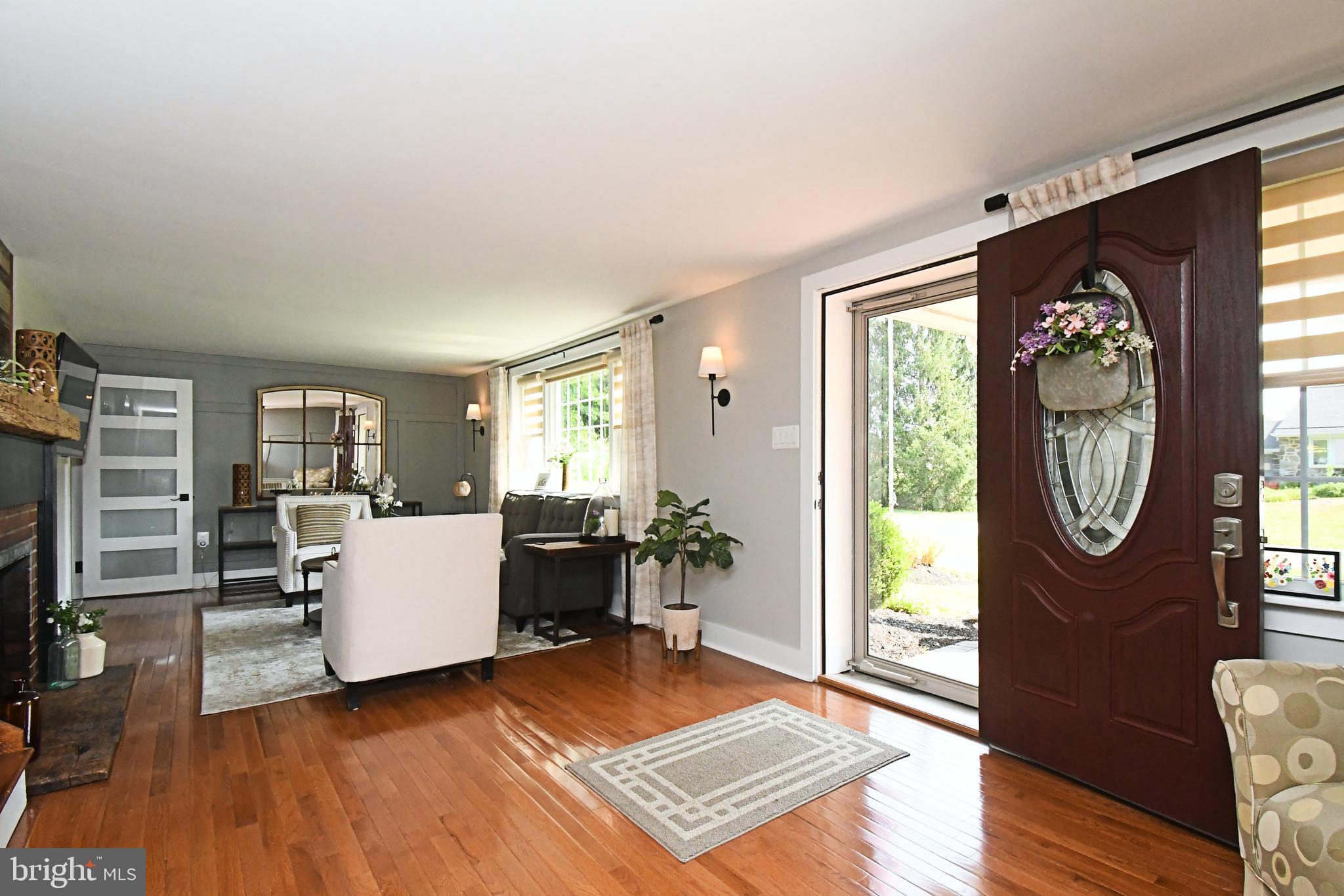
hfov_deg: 96.7
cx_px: 672
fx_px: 597
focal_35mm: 16
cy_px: 448
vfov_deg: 73.7
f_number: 10
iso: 3200
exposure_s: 1/250
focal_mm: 11
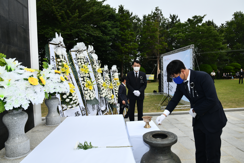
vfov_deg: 53.1
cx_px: 122
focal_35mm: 24
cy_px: 82
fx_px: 163
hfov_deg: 73.7
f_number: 16
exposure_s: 1/250
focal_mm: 24
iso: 400
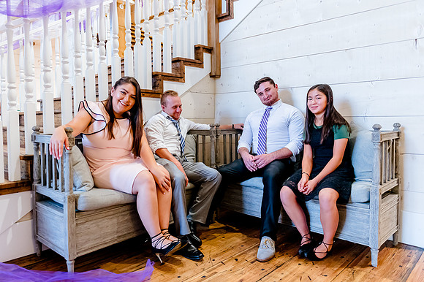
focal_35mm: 26
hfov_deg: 68.8
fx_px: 309
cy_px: 130
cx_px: 196
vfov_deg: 49.0
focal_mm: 24
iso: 3200
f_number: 2.8
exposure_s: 1/200
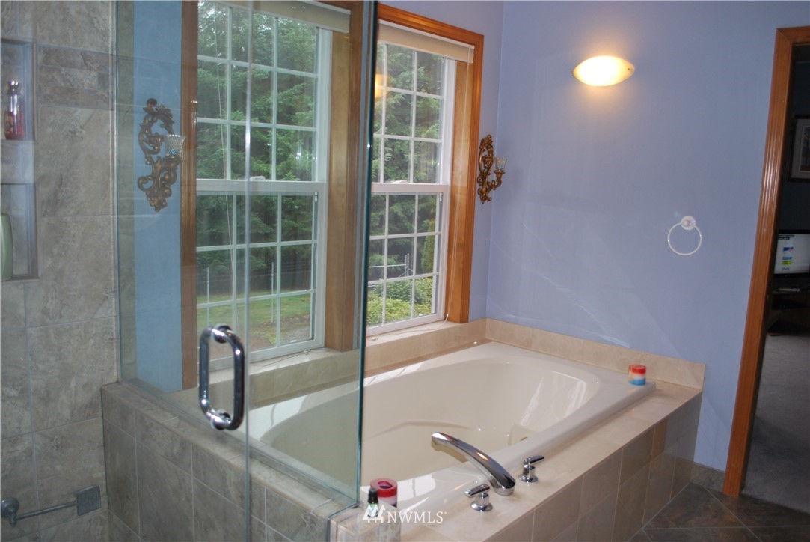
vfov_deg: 48.0
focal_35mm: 27
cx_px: 405
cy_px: 271
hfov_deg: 67.3
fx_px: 608
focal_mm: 18
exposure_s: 1/60
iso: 200
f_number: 3.8
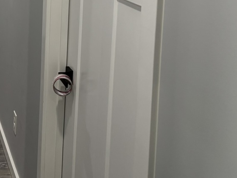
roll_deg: -1.1
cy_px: -40
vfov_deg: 20.4
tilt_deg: -5.7
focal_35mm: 67
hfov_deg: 26.0
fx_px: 459
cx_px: -43
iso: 125
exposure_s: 1/120
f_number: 1.6
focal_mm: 5.96
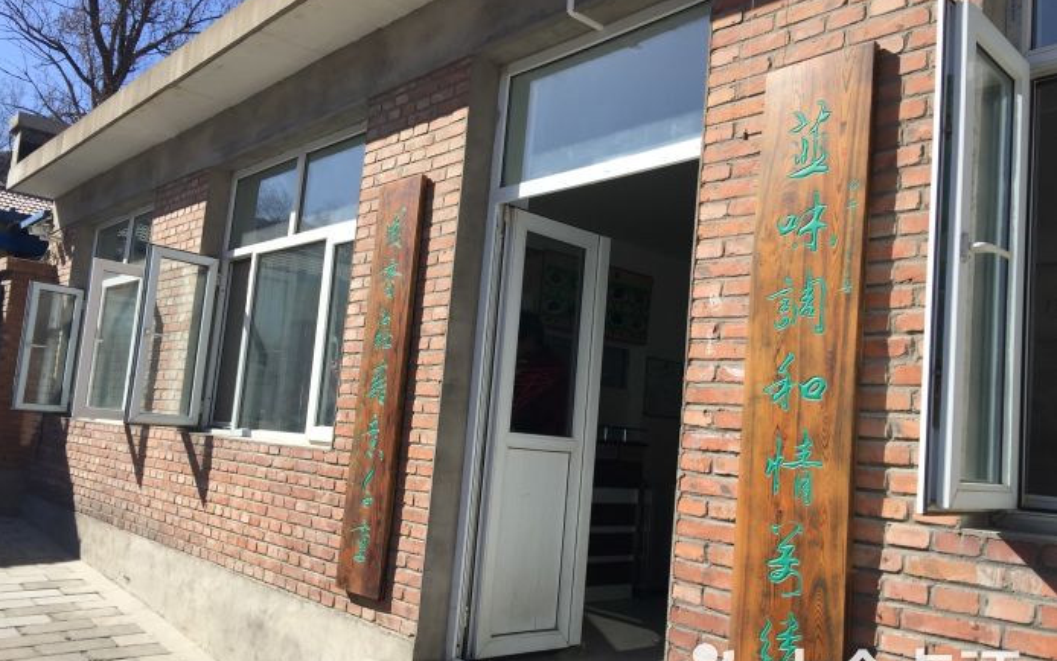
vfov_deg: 40.6
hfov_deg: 61.2
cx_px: 527
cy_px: 359
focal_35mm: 31
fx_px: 893
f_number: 2.2
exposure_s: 1/1721
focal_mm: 4.15
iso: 32
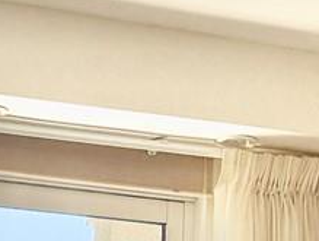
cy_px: 745
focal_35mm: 175
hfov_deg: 11.1
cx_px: -31
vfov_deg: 7.4
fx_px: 1615
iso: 100
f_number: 1.78
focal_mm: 6.76
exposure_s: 1/813
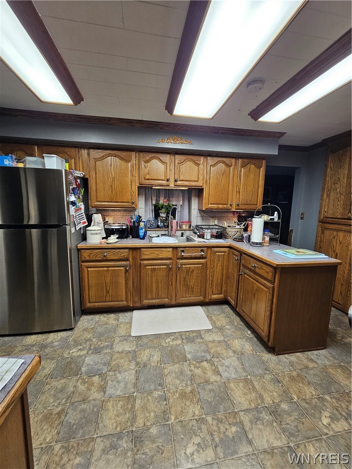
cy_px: 234
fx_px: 176
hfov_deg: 89.9
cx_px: 176
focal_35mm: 13
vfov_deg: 106.2
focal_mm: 2.2
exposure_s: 1/60
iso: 100
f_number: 2.2
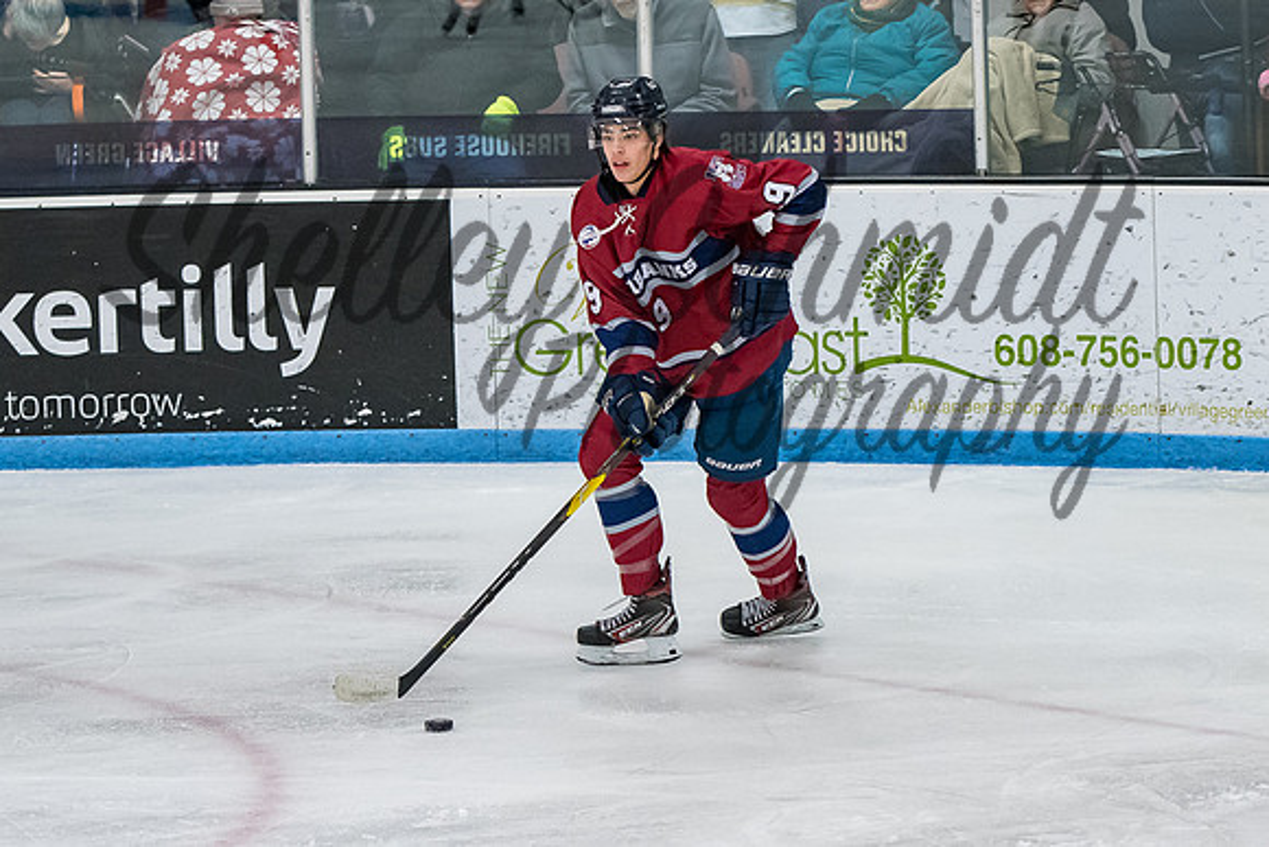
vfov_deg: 6.1
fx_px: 7921
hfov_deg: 9.2
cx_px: 750
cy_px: 369
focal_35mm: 225
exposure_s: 1/800
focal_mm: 105
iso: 2500
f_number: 3.5
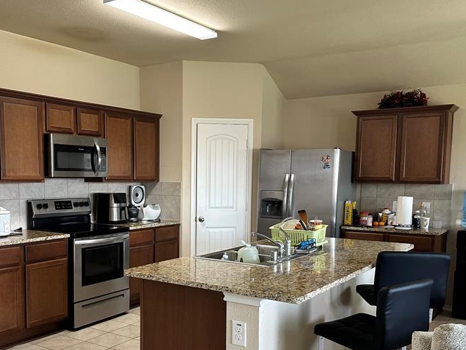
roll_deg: -0.1
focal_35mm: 37
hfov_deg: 49.7
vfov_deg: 38.4
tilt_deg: -4.8
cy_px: 222
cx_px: 176
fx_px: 498
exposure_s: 1/60
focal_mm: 6.86
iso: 200
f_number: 1.78
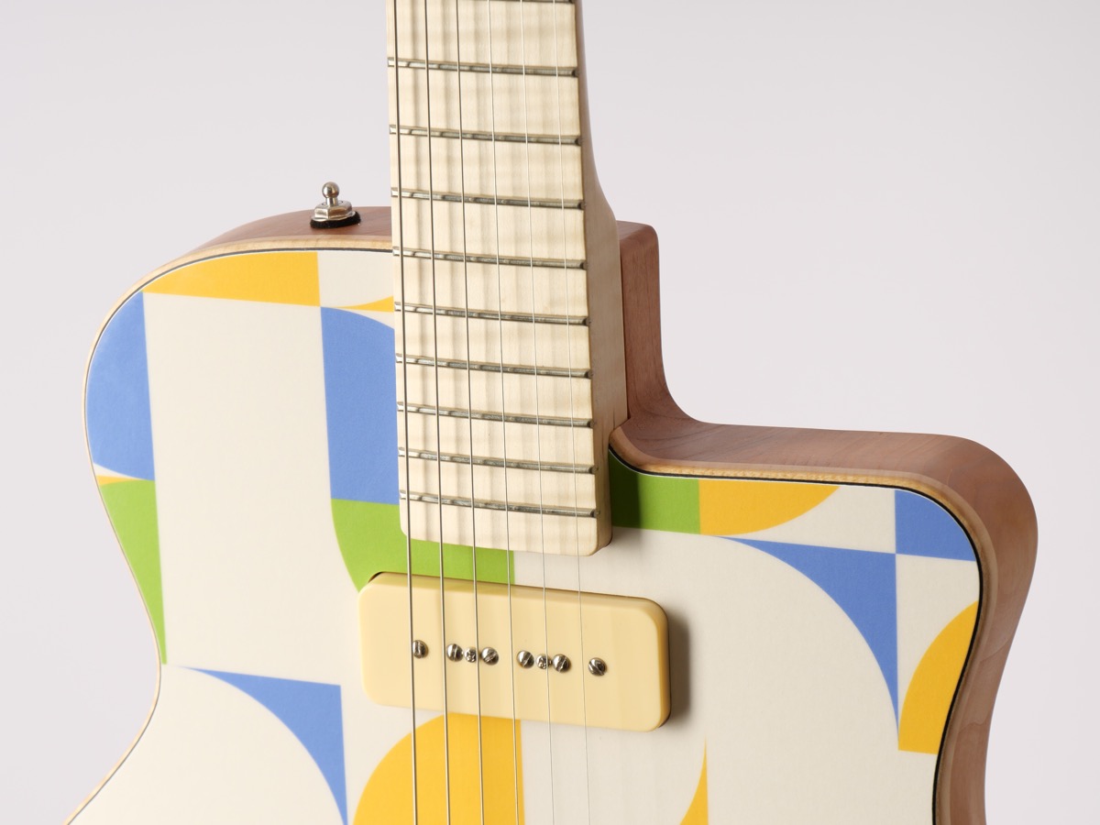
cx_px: 550
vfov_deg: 11.4
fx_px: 4131
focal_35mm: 130
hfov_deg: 15.2
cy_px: 412
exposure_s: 1/160
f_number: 7.1
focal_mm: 65
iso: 200
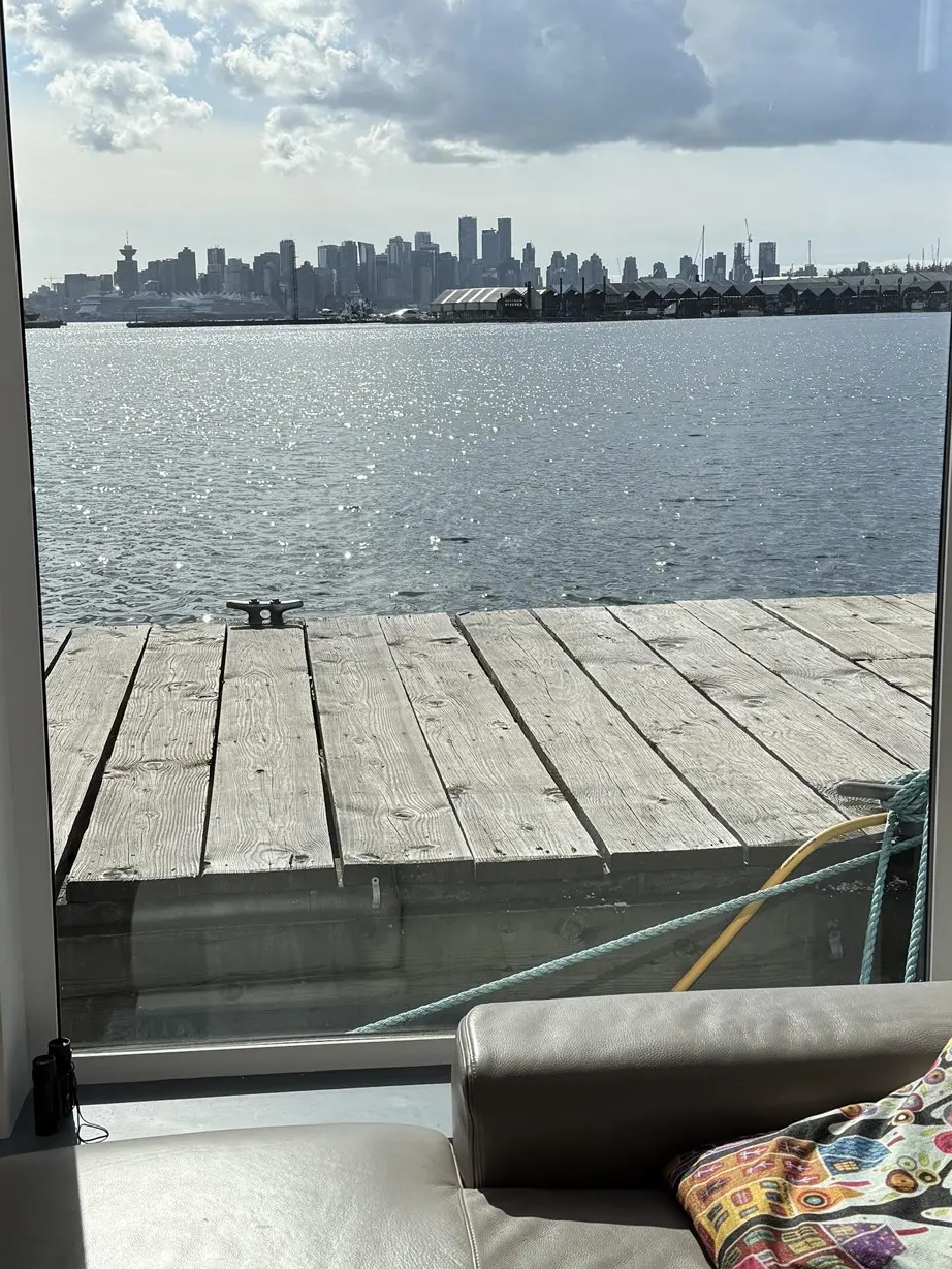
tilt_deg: -10.5
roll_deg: -0.2
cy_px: 591
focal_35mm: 45
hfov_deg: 32.1
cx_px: 395
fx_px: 1650
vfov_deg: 42.0
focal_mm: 6.76
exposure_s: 1/8130
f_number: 1.78
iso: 80
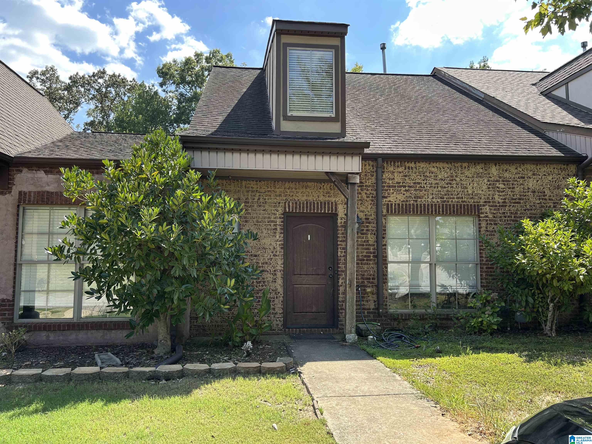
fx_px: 445
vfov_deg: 53.1
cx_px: 296
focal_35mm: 26
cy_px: 222
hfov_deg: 67.3
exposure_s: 1/982
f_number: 1.5
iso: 50
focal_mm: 5.7
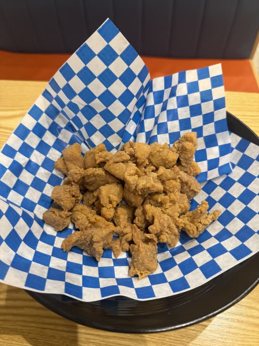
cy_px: 173
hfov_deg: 56.8
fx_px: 239
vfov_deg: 71.6
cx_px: 130
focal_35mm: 24
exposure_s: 1/60
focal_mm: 6.76
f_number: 1.78
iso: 160
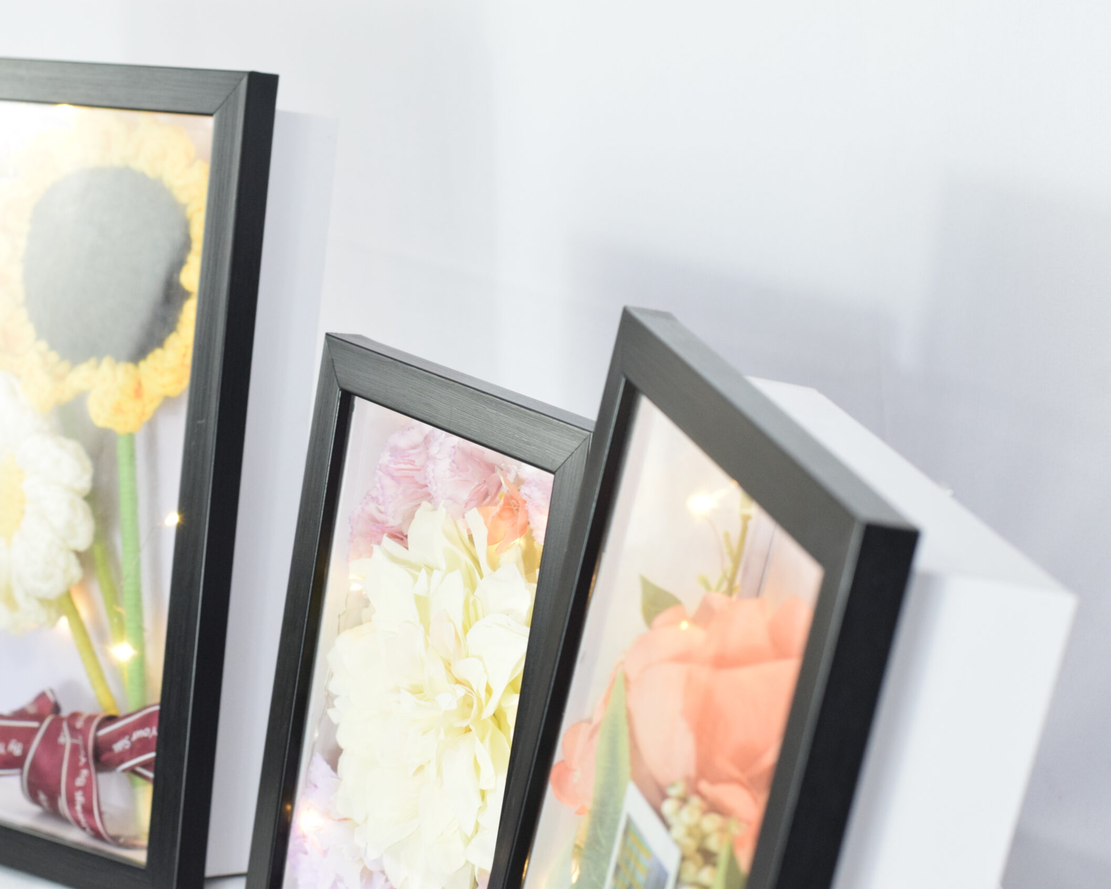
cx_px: 483
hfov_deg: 22.5
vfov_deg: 18.1
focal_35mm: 85
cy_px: 442
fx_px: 2795
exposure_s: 1/60
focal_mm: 50
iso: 1600
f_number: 5.6
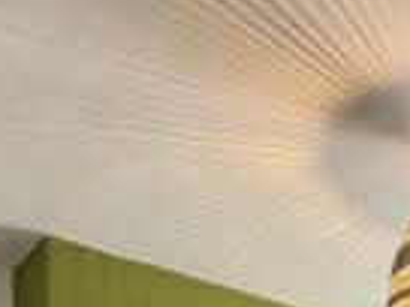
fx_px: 711
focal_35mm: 60
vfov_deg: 18.1
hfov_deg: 27.9
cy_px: 585
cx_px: 499
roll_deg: -0.5
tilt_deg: -2.4
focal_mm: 2.22
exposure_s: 1/90
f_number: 2.2
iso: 320
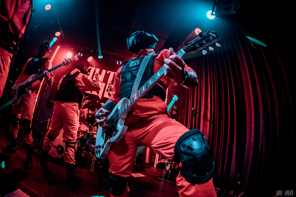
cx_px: 148
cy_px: 98
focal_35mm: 15
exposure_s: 1/320
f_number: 3.5
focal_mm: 15
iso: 3200
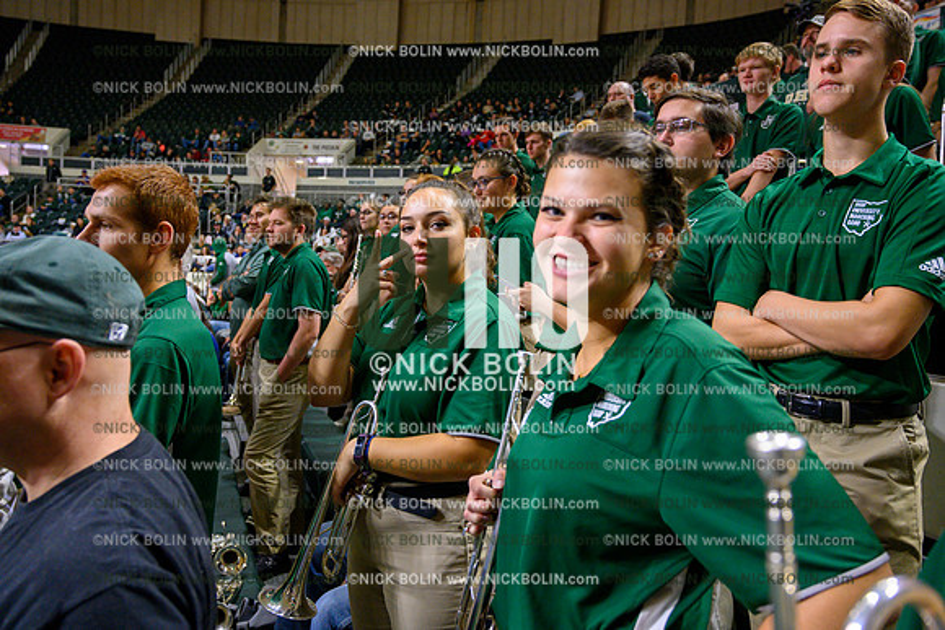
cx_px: 472
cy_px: 315
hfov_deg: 62.8
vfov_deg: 44.3
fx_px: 775
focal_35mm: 30
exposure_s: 1/200
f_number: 4.5
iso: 3200
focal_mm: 29.5
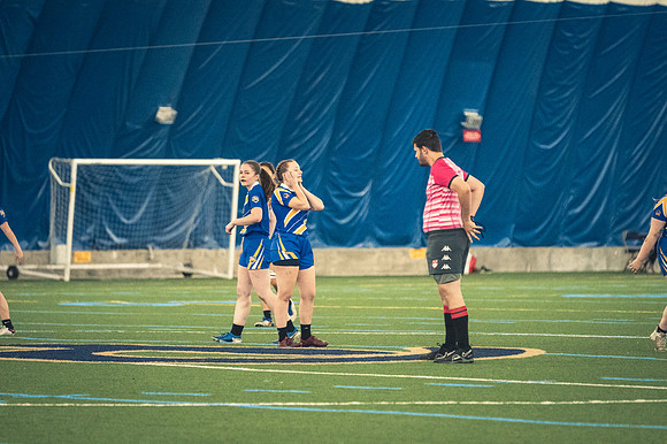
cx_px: 334
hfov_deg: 6.9
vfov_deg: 4.6
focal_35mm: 300
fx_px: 5555
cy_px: 222
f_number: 2.8
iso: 12800
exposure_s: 1/500
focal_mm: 200
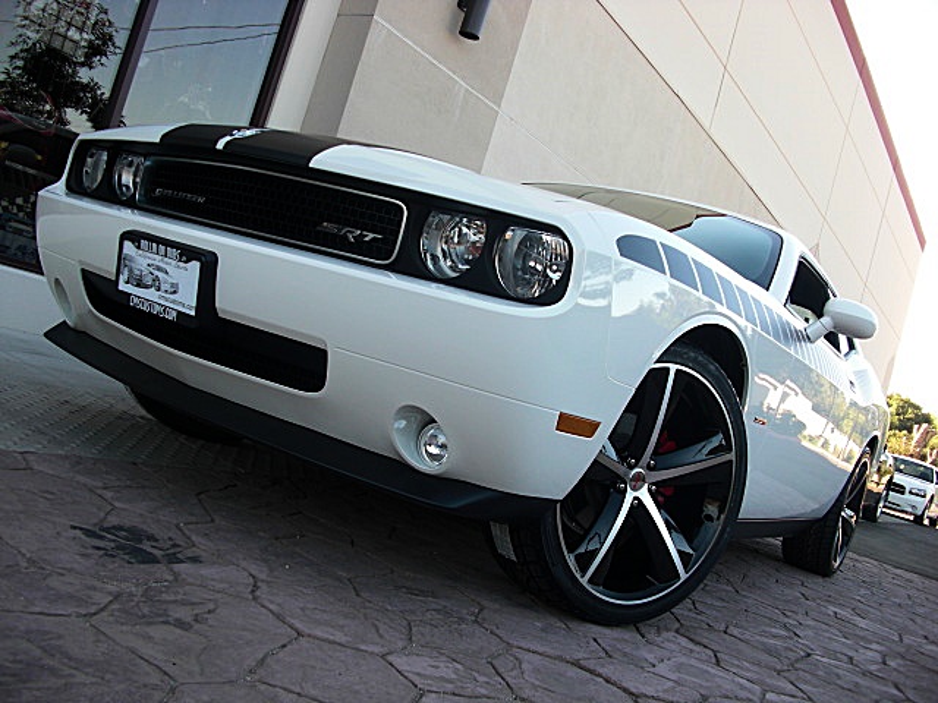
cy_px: 352
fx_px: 976
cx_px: 469
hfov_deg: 51.4
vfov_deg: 39.7
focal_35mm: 36
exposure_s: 1/125
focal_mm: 6.3
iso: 50
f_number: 2.8
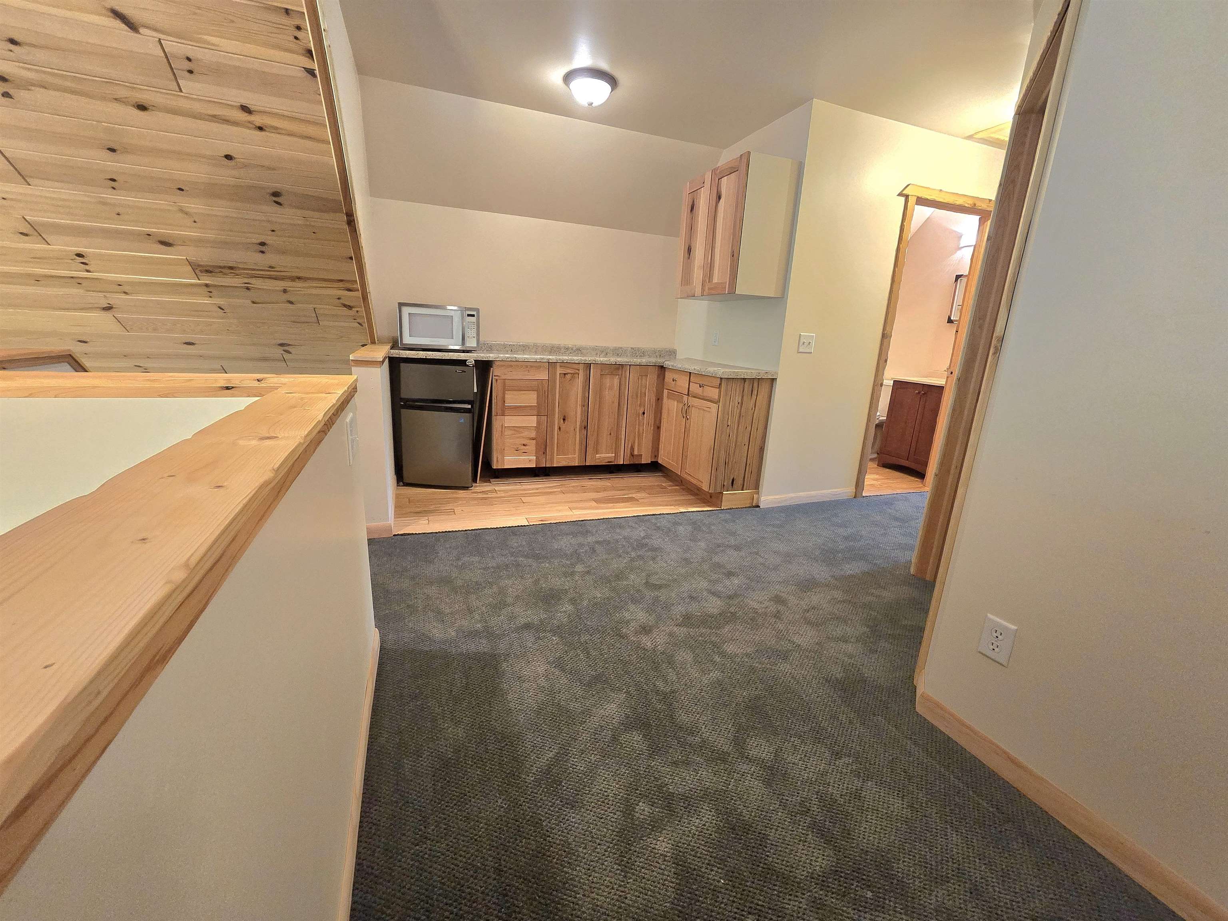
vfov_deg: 89.9
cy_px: 460
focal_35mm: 13
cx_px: 614
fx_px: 461
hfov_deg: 106.2
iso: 400
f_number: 2.2
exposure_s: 1/60.2
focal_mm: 2.2
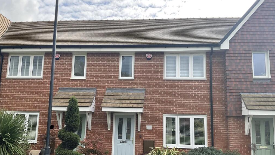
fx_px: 233
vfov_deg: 36.5
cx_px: 137
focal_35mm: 32
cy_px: 94
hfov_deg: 61.0
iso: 20
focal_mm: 3
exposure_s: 1/529
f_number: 1.8
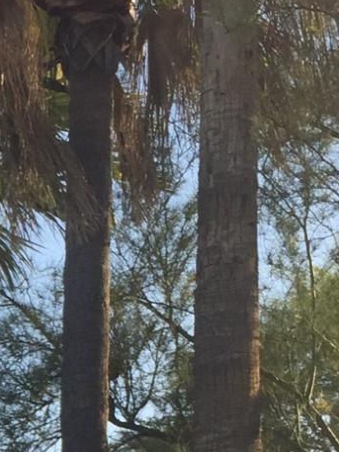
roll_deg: -1.2
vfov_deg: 14.8
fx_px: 1658
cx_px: -344
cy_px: 588
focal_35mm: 127
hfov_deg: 10.7
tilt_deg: +4.6
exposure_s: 1/1014
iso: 32
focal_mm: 4.15
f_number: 2.2
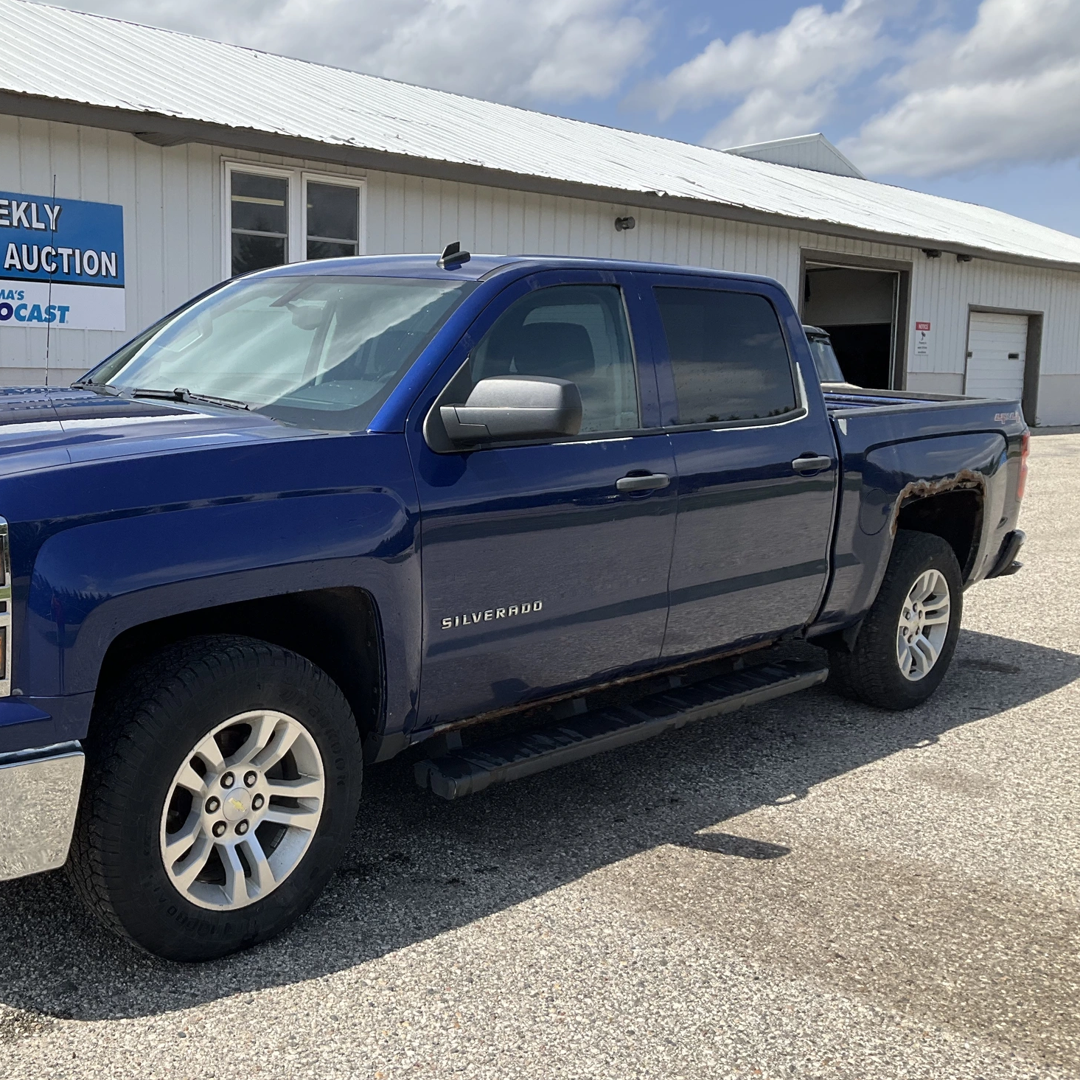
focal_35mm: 35
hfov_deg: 46.3
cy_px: 534
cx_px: 344
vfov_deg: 47.2
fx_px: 1235
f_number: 1.8
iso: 25
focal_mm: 3
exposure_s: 1/1577
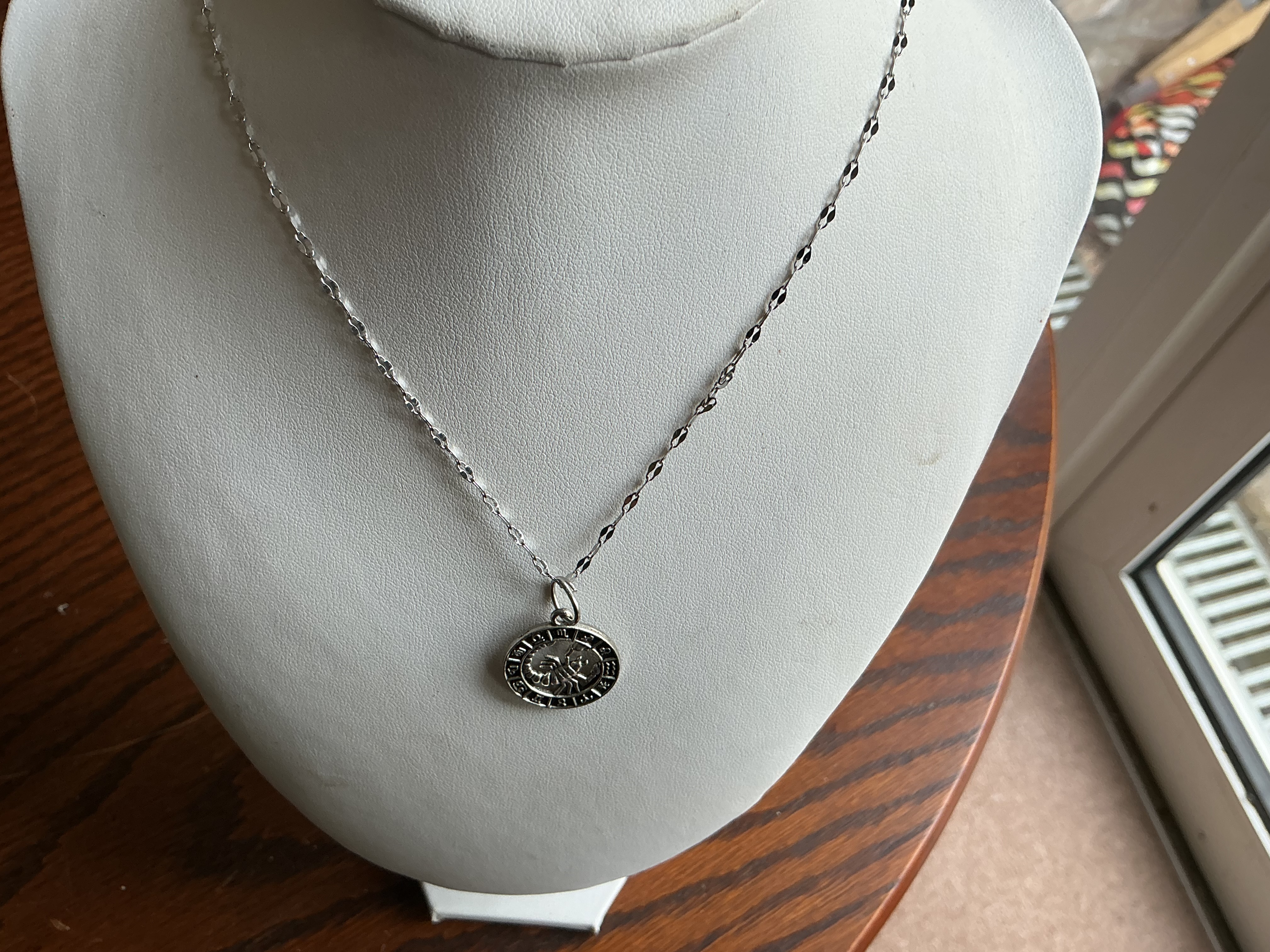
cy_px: 476
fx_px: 1064
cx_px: 635
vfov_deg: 48.2
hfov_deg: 61.7
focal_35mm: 29
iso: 32
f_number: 1.8
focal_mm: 3
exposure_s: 1/100
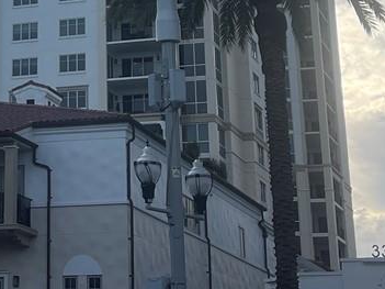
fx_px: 1267
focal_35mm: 114
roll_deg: -1.8
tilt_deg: +22.4
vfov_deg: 12.3
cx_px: -5
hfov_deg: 16.9
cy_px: -151
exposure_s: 1/3344
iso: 32
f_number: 1.6
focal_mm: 5.1
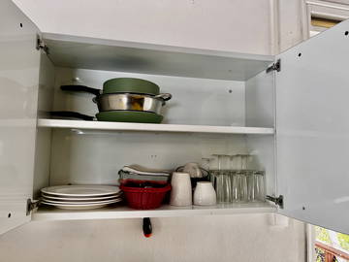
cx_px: 174
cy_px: 131
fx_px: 262
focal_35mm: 26
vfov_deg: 53.1
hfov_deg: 67.3
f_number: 1.6
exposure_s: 1/121
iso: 125
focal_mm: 5.1
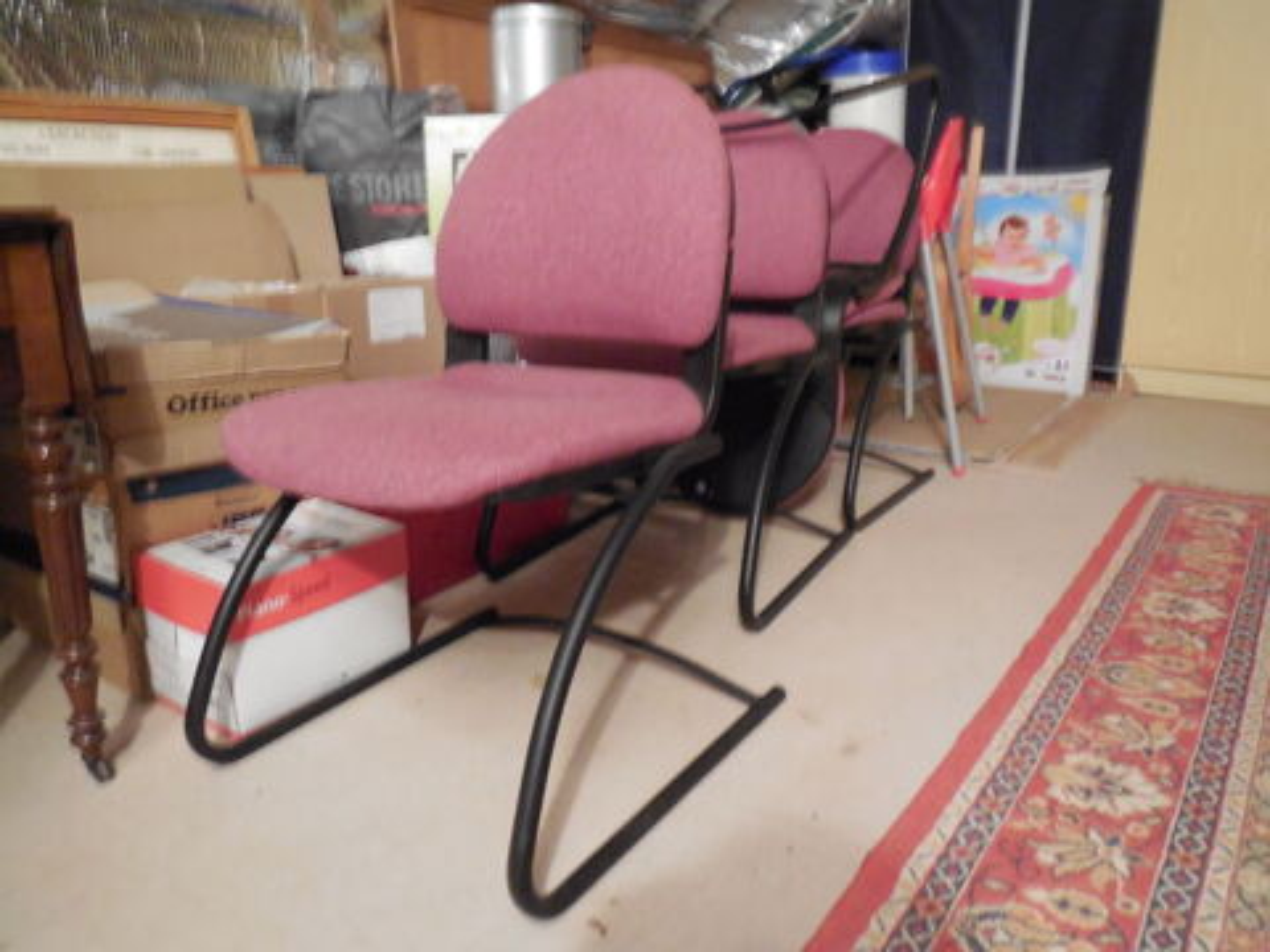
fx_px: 917
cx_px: 635
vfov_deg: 54.9
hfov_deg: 69.4
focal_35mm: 25
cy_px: 476
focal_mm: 4.5
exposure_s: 1/3
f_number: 3.1
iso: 800
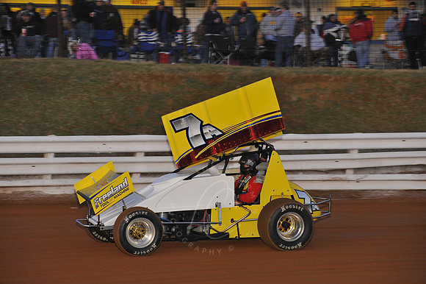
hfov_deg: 14.2
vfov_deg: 9.5
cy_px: 142
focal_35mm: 145
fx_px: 1715
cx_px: 213
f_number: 6.3
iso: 800
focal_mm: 145
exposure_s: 1/250
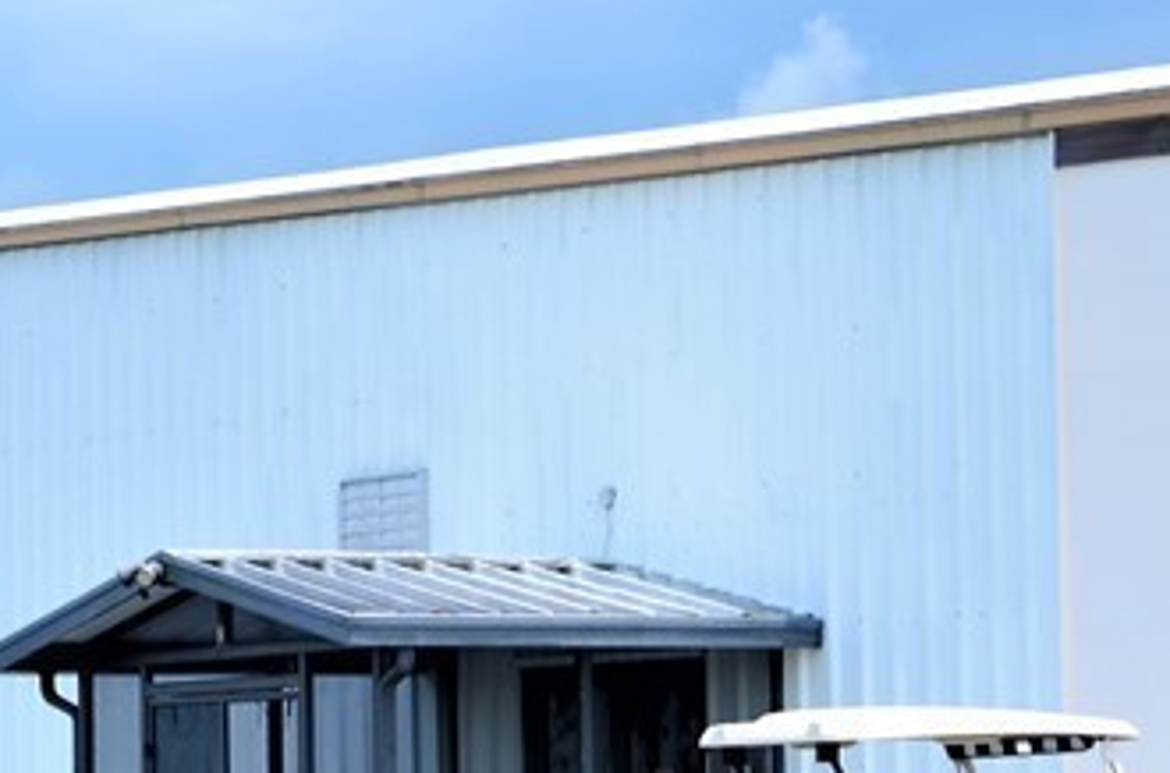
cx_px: 73
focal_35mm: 208
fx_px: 6741
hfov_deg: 9.9
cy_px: 580
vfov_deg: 6.6
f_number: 4.8
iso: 100
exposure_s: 1/320
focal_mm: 42
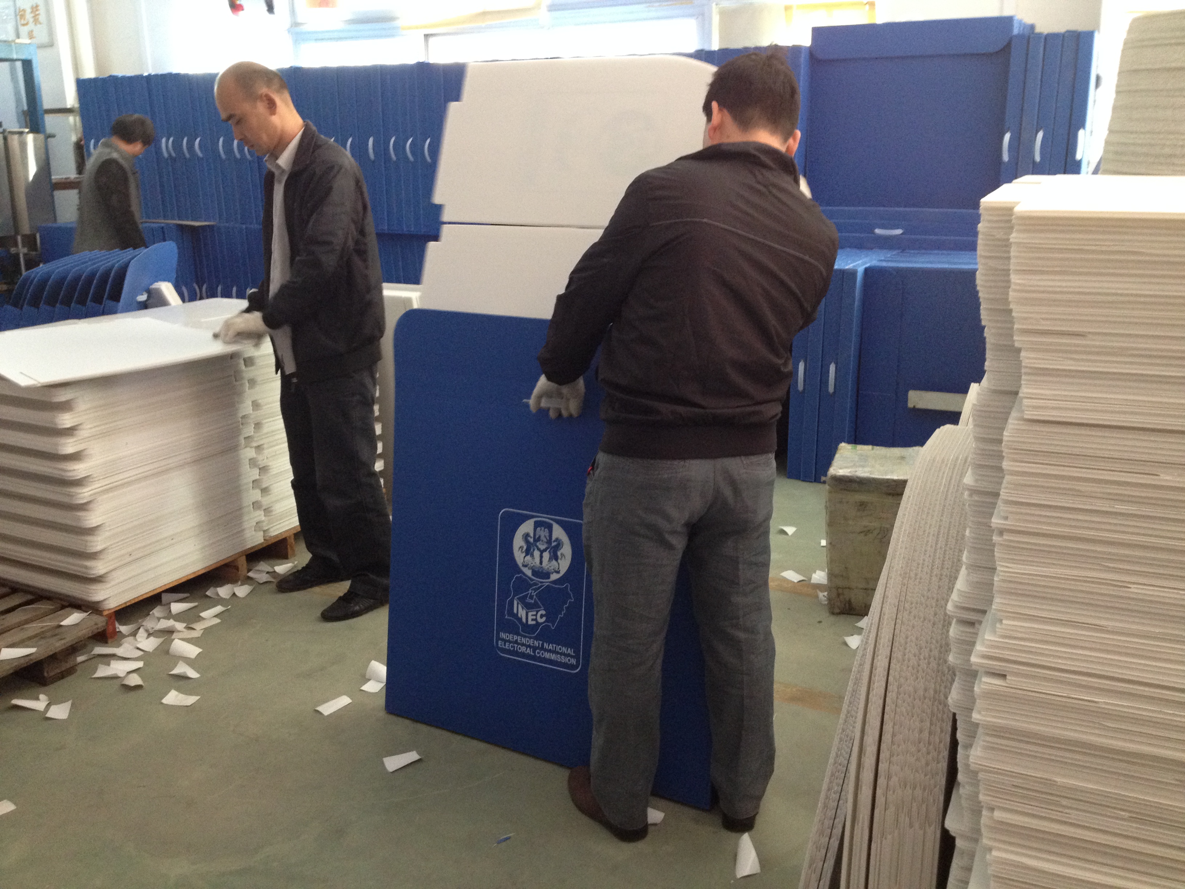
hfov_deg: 52.6
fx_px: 1198
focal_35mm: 35
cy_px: 444
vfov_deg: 40.7
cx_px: 592
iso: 250
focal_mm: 4.28
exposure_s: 1/20
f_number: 2.4
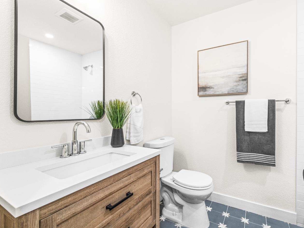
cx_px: 173
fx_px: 140
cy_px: 112
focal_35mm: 16
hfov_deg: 93.9
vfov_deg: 78.1
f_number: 7.1
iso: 640
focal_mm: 14
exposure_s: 1/15
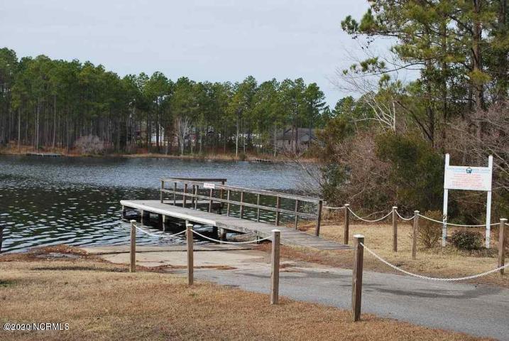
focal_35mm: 57
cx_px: 254
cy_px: 170
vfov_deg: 23.8
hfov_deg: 35.0
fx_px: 807
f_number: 7.1
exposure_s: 1/200
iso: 100
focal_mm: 38
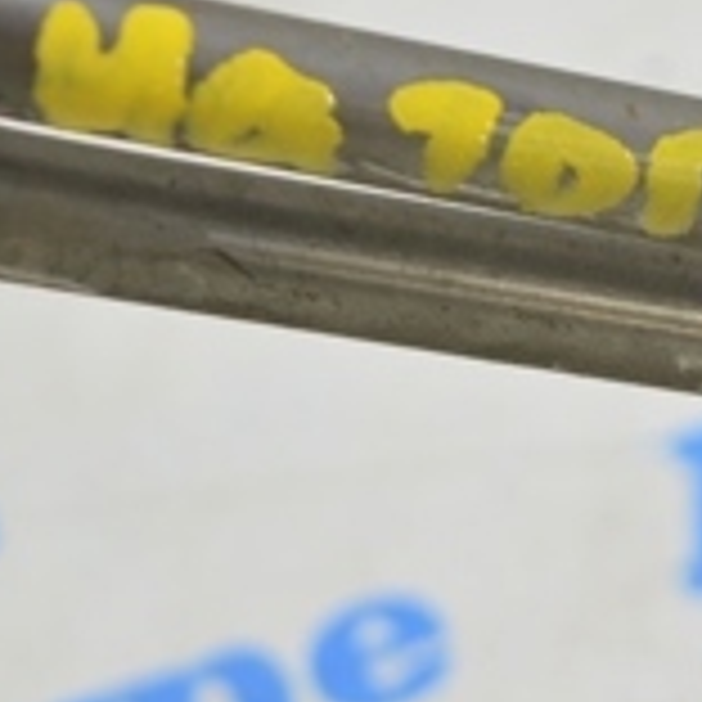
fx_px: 6602
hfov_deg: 6.1
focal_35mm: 288
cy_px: 403
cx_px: 752
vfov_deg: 6.1
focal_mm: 55
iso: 400
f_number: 5.6
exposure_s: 1/20
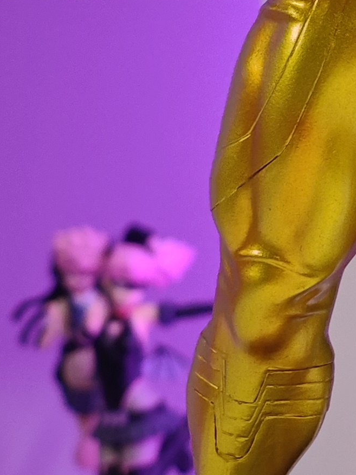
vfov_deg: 6.6
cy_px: 12
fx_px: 4086
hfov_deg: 5.0
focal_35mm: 298
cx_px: 522
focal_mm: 7.48
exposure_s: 1/18.4
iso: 400
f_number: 2.4
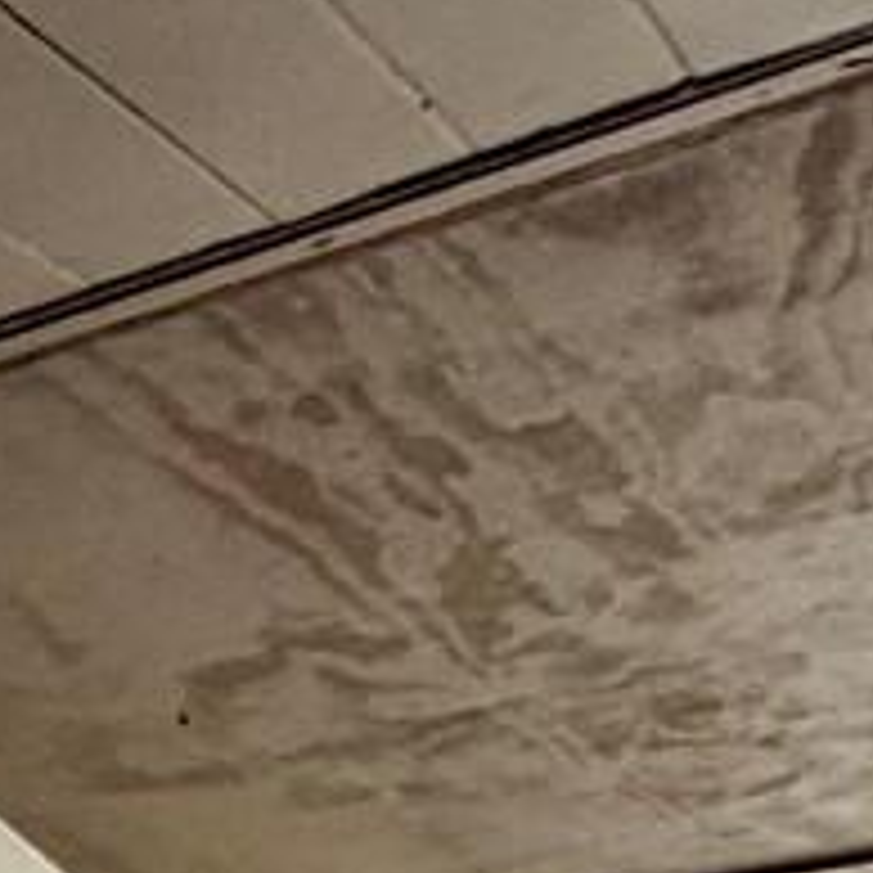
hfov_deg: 10.0
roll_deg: +0.6
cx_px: -2043
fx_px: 2910
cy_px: 1948
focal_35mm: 102
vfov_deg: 13.5
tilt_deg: -0.7
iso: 125
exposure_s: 1/121
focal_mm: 2.22
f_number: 2.2
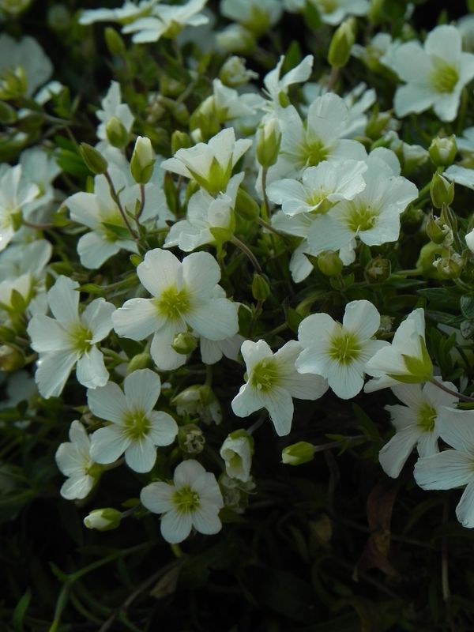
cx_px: 237
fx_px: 2355
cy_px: 316
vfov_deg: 15.3
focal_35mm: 129
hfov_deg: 11.5
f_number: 5
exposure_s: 1/640
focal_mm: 23
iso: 160
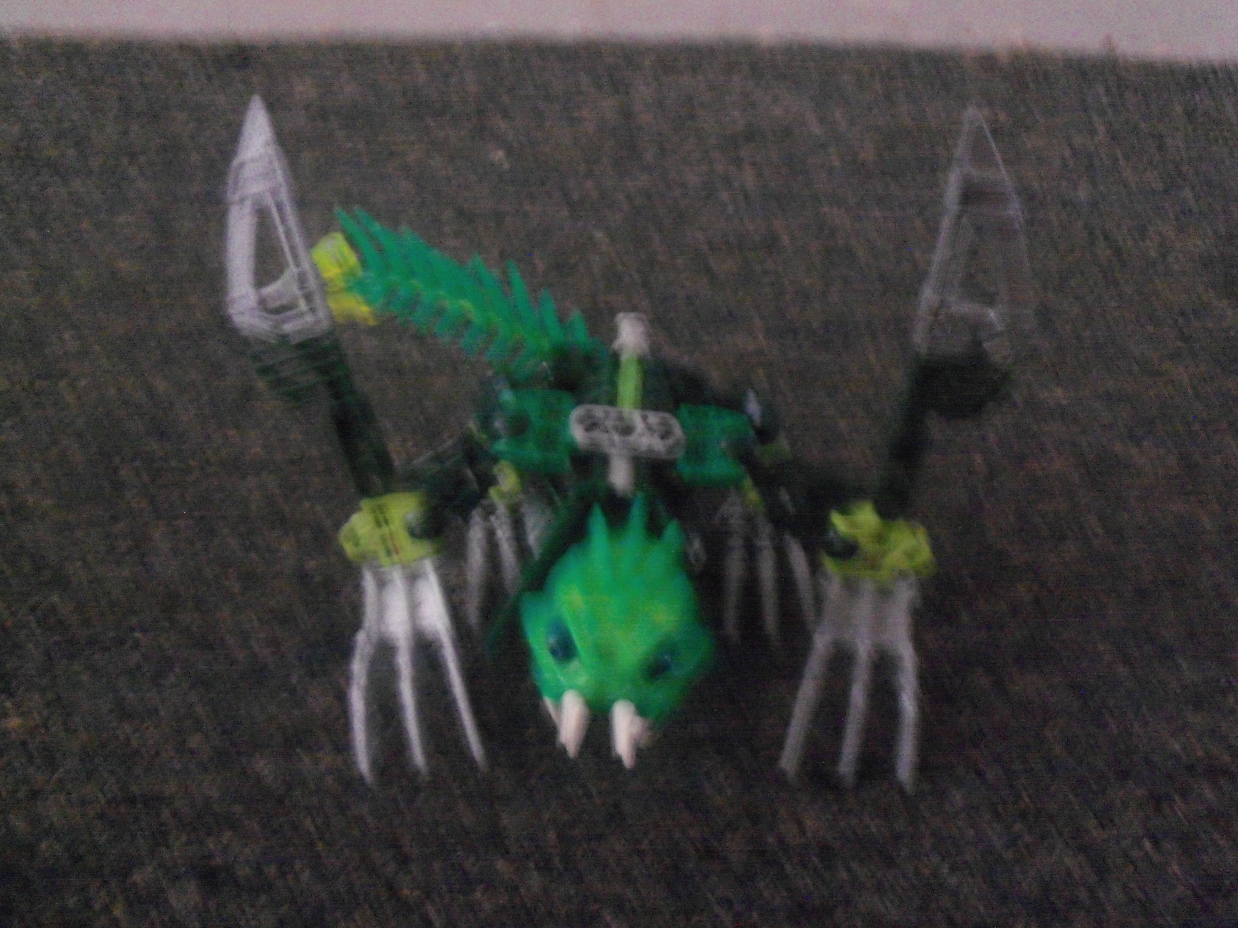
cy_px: 464
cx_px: 619
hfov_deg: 52.6
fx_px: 1252
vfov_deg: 40.7
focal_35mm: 35
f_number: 3
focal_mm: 6.3
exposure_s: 1/2
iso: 400
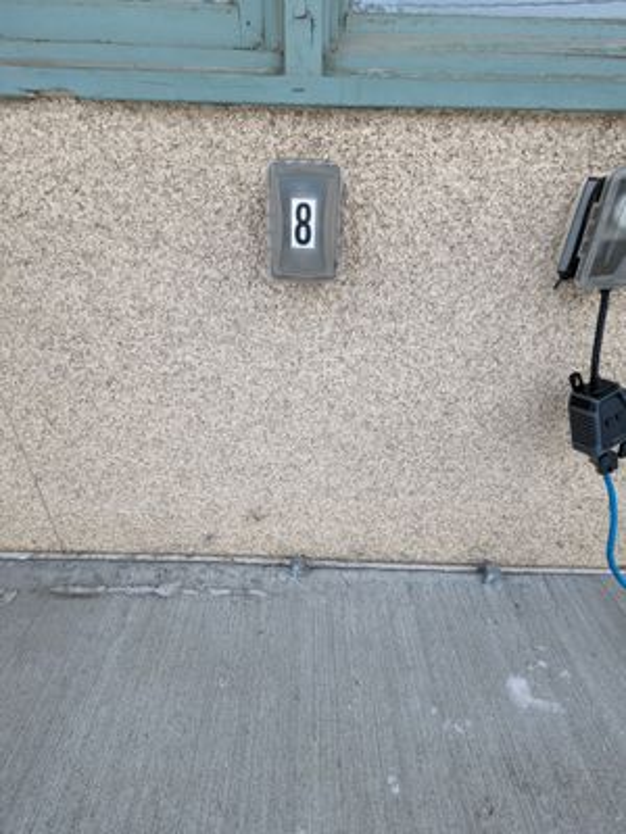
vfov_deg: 94.5
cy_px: 417
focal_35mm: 16
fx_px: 386
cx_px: 313
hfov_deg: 78.1
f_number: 2.2
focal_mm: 2.35
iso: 50
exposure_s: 1/205
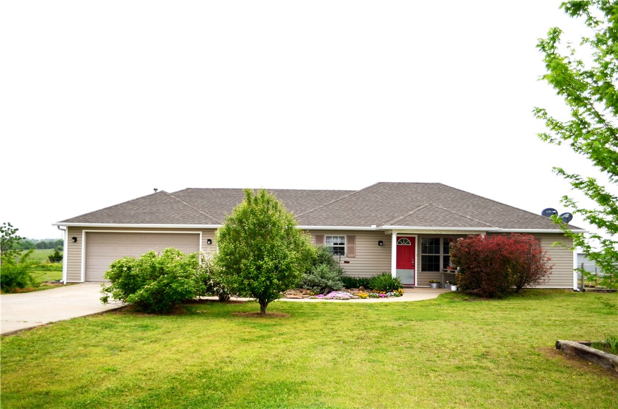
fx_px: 565
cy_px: 204
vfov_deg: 39.8
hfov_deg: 57.3
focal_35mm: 33
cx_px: 309
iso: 200
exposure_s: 1/200
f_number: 4
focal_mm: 22
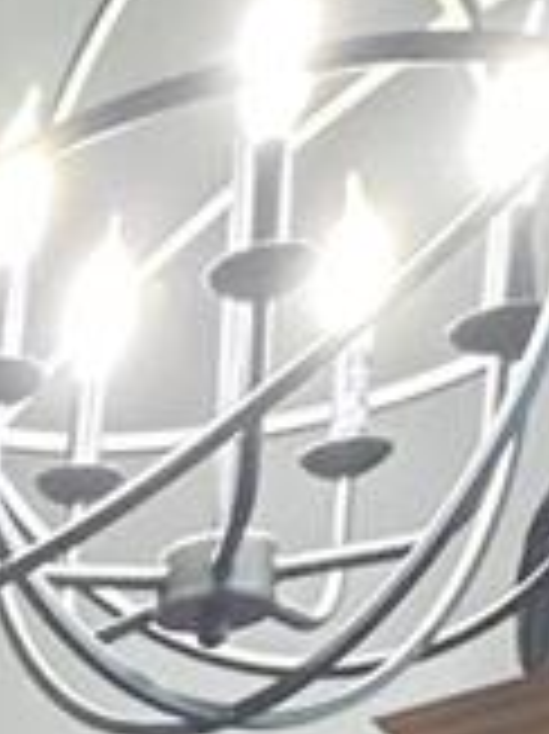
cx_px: -585
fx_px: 2181
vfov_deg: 12.7
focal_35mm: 103
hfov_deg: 12.5
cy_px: 1945
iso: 500
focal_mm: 2.22
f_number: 2.2
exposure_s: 1/60
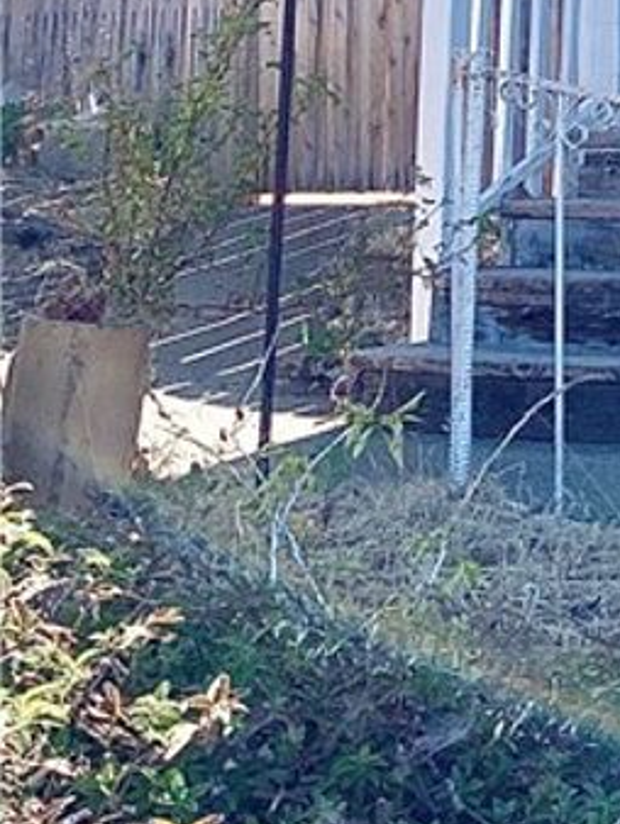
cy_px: -113
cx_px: 1247
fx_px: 2504
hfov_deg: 12.4
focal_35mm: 105
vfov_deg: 17.9
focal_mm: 4.25
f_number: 1.8
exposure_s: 1/1779
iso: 25
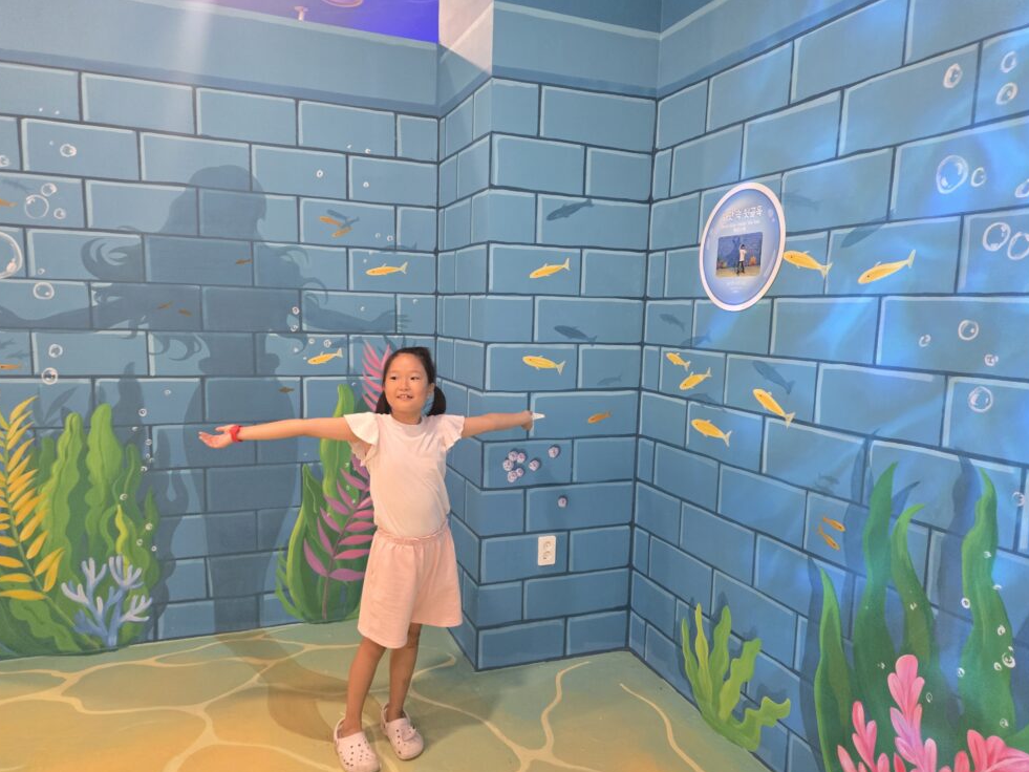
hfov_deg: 71.6
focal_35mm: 24
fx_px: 714
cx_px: 505
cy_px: 401
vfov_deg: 56.8
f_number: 1.8
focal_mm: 5.4
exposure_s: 1/120
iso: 1000
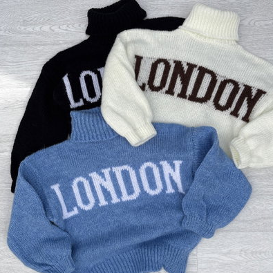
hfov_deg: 52.5
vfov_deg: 52.5
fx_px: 277
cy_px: 140
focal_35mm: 31
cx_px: 136
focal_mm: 5.96
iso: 50
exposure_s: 1/1484
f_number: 1.6
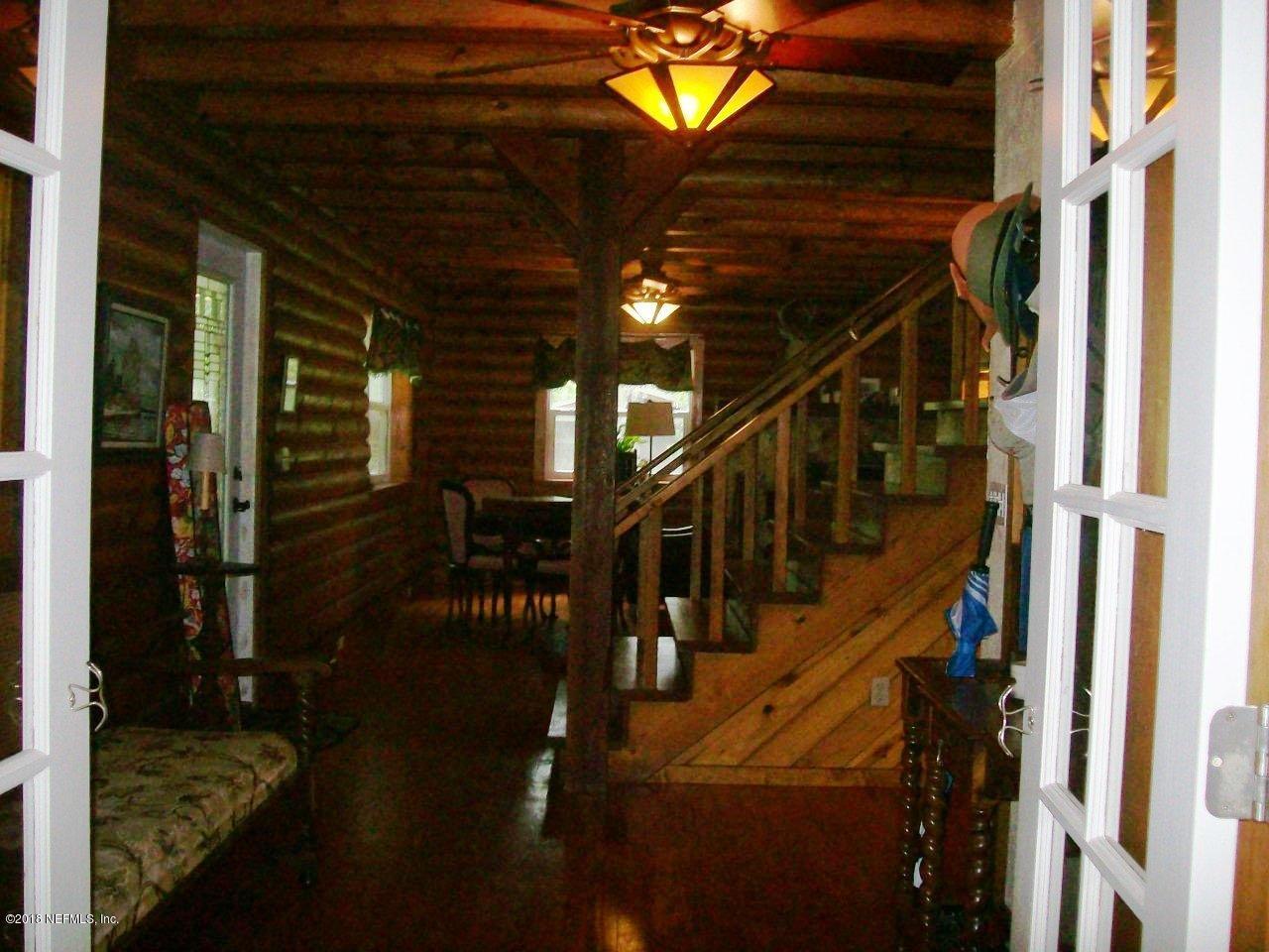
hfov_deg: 51.4
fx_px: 1320
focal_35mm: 36
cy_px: 476
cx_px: 634
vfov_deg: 39.7
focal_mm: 6
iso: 200
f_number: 2.7
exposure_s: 1/64
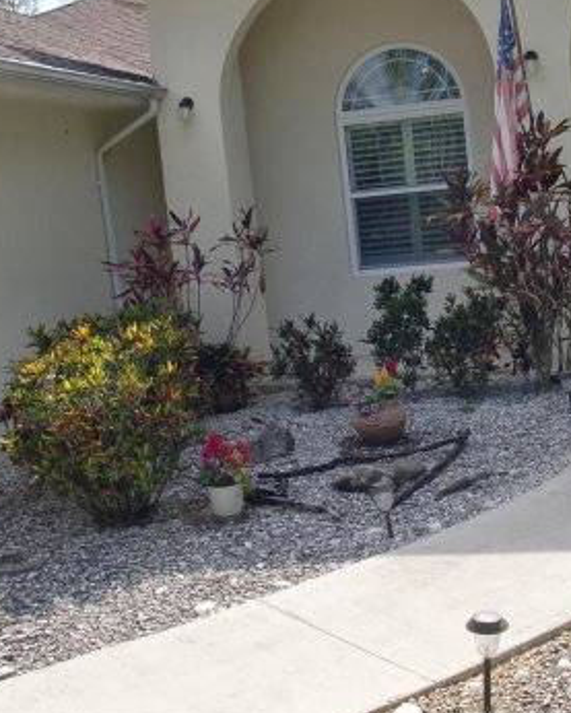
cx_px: 398
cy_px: 330
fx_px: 1098
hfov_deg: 28.9
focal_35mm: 52
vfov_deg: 36.0
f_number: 2.8
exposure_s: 1/800
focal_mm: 6.3
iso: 64
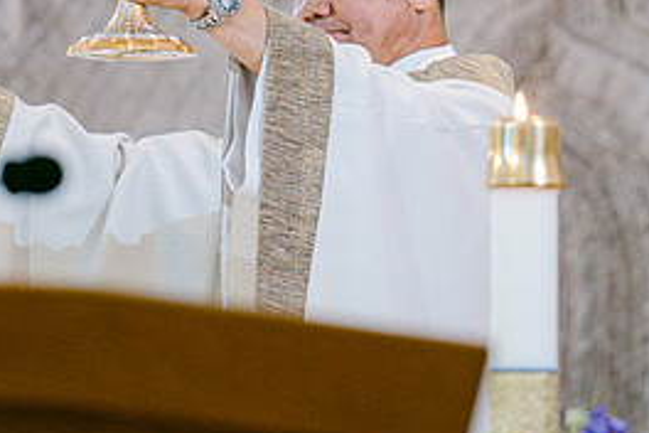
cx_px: 350
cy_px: 76
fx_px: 8076
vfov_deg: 3.1
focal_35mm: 448
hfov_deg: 4.6
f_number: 2.8
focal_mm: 129.2
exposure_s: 1/80
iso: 1600
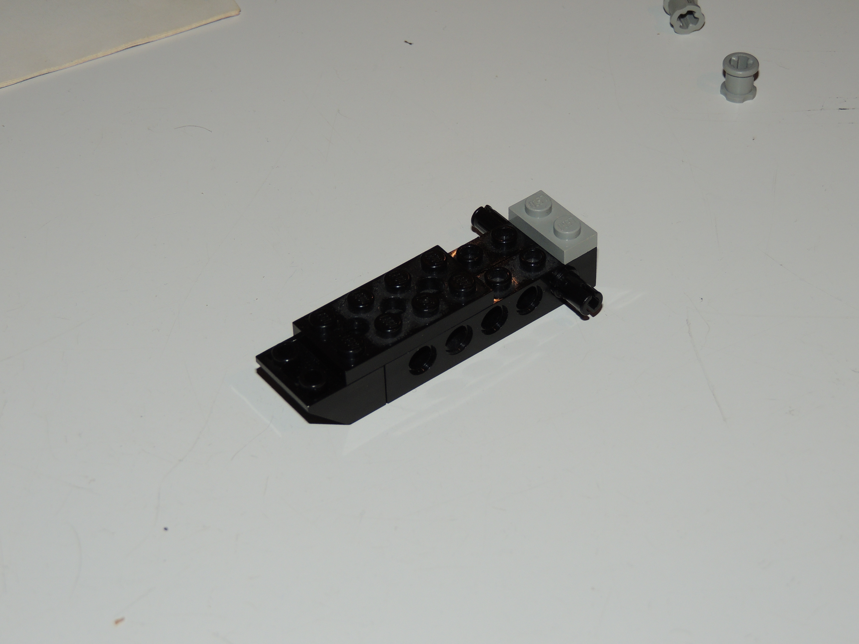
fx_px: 2109
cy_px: 322
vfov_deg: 17.4
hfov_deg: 23.0
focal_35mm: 85
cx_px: 430
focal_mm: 15.1
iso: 140
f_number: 4
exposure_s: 1/60
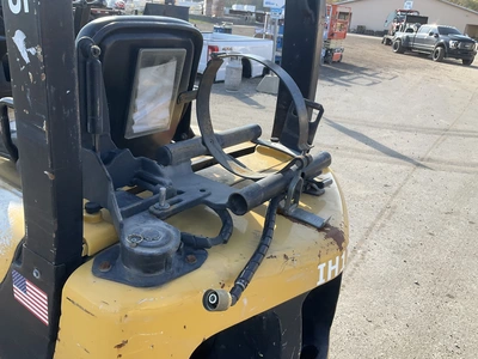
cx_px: 239
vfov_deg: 48.2
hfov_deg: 61.7
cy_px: 180
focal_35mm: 29
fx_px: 400
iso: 25
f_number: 1.8
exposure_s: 1/340
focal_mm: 3
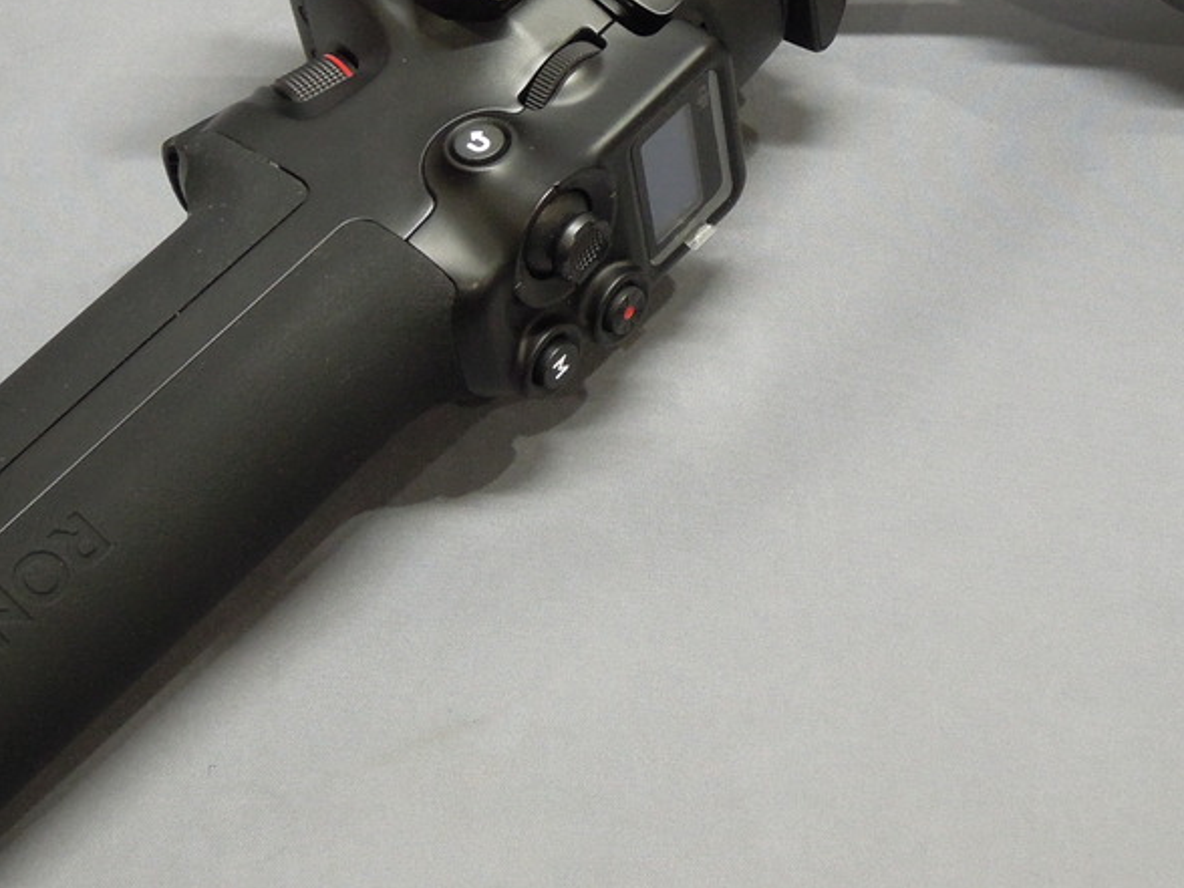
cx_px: 592
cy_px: 105
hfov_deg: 19.3
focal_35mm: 102
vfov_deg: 14.4
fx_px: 3489
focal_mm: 9
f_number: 3.3
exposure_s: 1/50
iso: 400
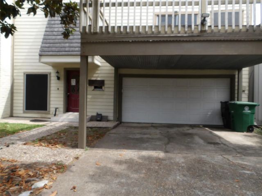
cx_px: 131
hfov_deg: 73.9
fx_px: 174
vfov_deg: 58.9
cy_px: 98
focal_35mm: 23
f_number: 4.1
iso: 100
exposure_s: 1/184
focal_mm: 4.2
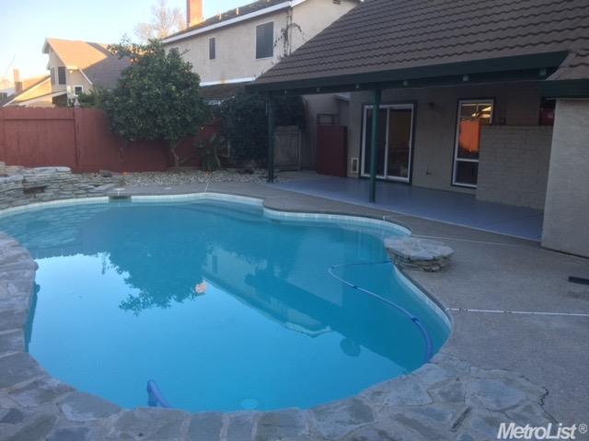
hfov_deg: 61.7
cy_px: 220
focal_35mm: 29
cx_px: 294
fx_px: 493
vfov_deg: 48.2
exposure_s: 1/120
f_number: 2.2
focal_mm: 4.15
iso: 32
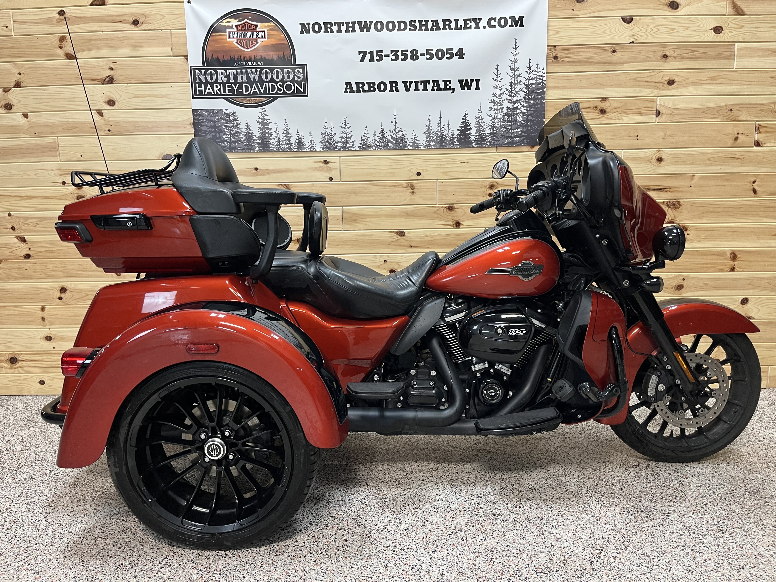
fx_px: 583
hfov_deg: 67.3
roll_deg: +2.0
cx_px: 388
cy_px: 291
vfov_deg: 53.1
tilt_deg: -8.7
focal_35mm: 26
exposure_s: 1/60
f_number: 1.6
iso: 125
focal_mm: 5.1
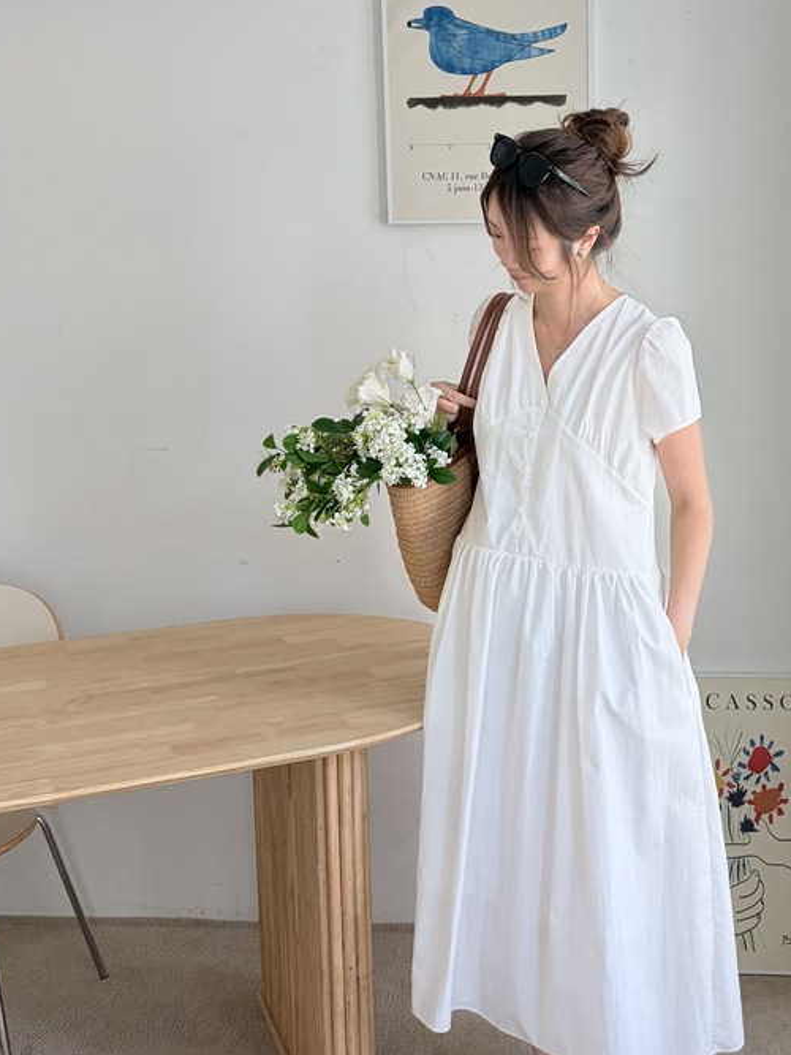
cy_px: 533
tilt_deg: -6.3
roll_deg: +1.2
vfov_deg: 47.9
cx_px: 500
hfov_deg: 36.6
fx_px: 1189
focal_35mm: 39
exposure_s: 1/121
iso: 80
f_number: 1.6
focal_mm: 5.96
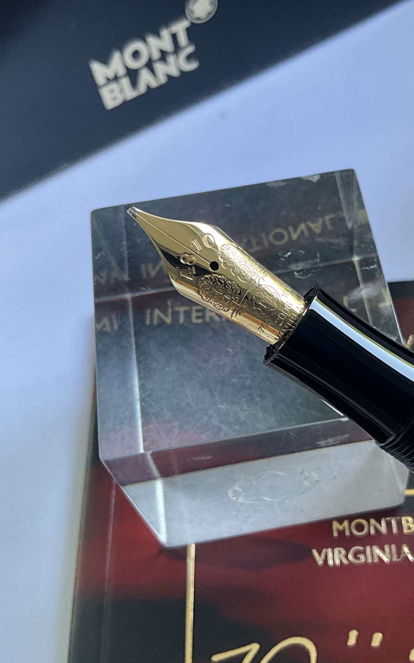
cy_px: 324
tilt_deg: -60.3
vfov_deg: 47.2
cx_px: 302
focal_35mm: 42
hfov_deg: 30.1
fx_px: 758
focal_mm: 3
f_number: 1.8
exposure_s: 1/79
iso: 64
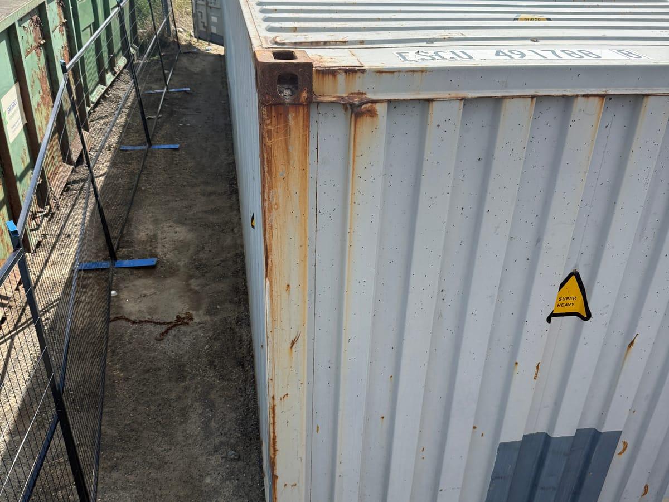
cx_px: 334
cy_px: 251
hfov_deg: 71.6
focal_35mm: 24
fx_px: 464
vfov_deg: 56.8
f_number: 1.78
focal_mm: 6.76
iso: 125
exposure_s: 1/5319
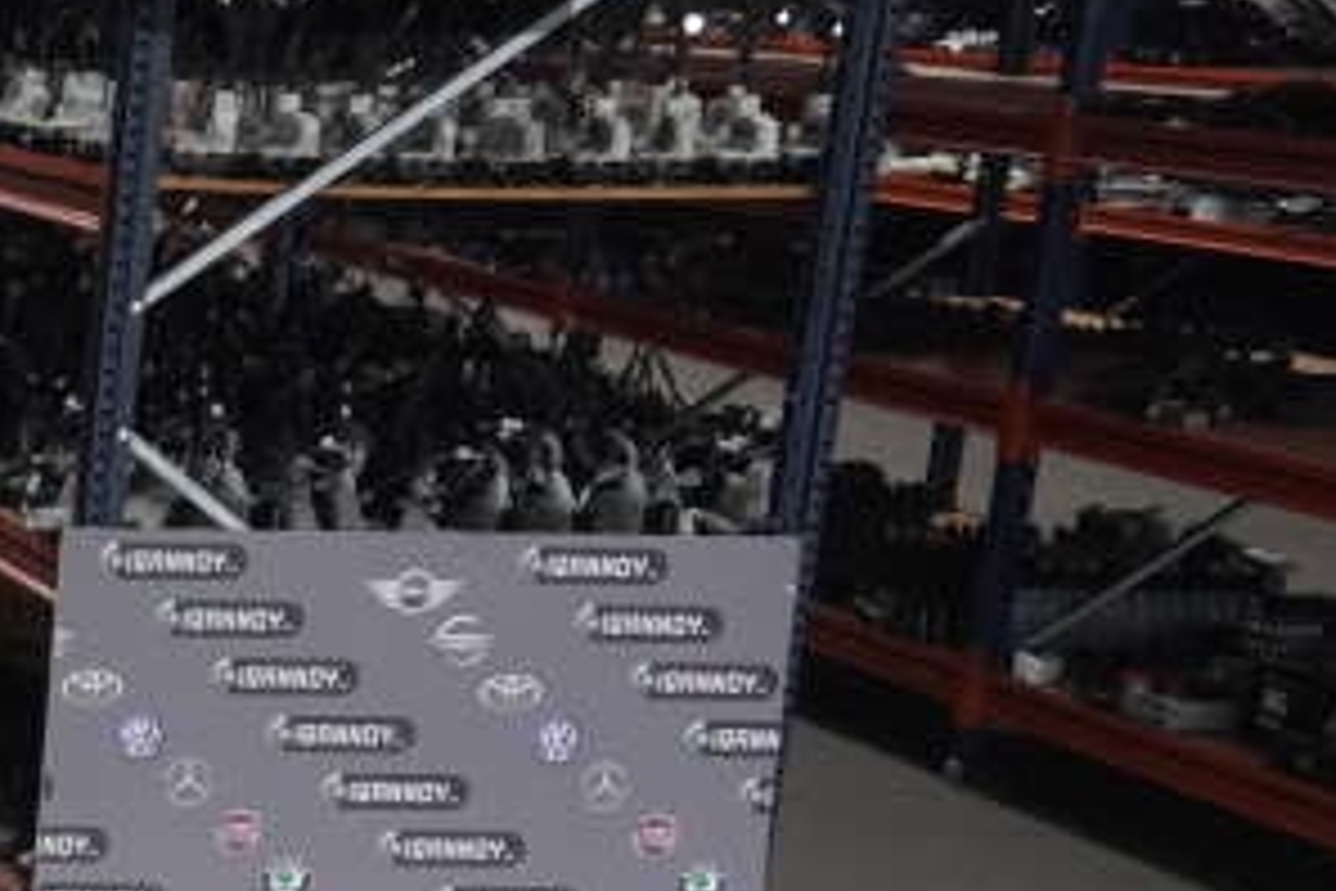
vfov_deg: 12.0
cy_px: 1190
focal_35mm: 111
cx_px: -1134
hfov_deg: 15.6
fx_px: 4119
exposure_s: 1/160
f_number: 4
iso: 1250
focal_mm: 20
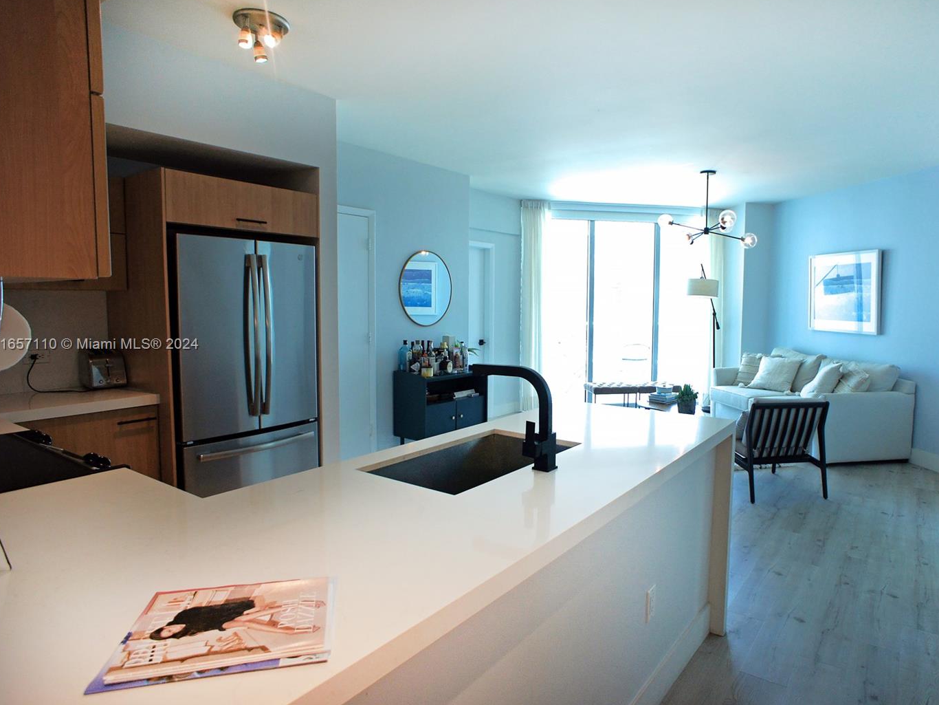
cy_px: 345
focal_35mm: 27
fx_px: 733
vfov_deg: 51.4
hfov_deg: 65.1
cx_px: 529
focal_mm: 16
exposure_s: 1/80
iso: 200
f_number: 4.5
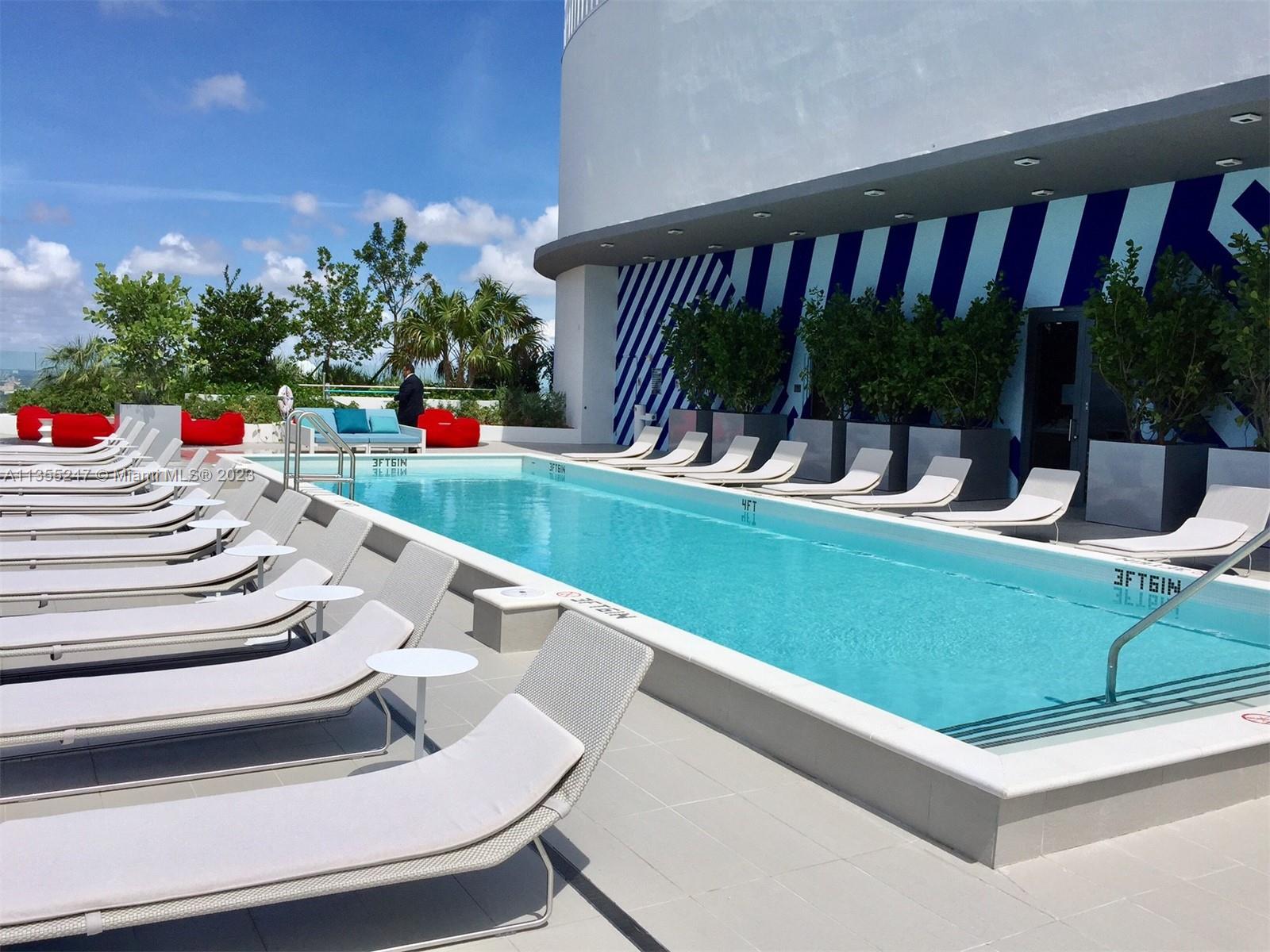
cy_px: 476
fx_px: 1064
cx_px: 635
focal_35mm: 29
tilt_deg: -4.2
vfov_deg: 48.2
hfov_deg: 61.7
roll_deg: -3.8
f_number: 2.2
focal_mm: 4.15
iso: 32
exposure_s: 1/3597
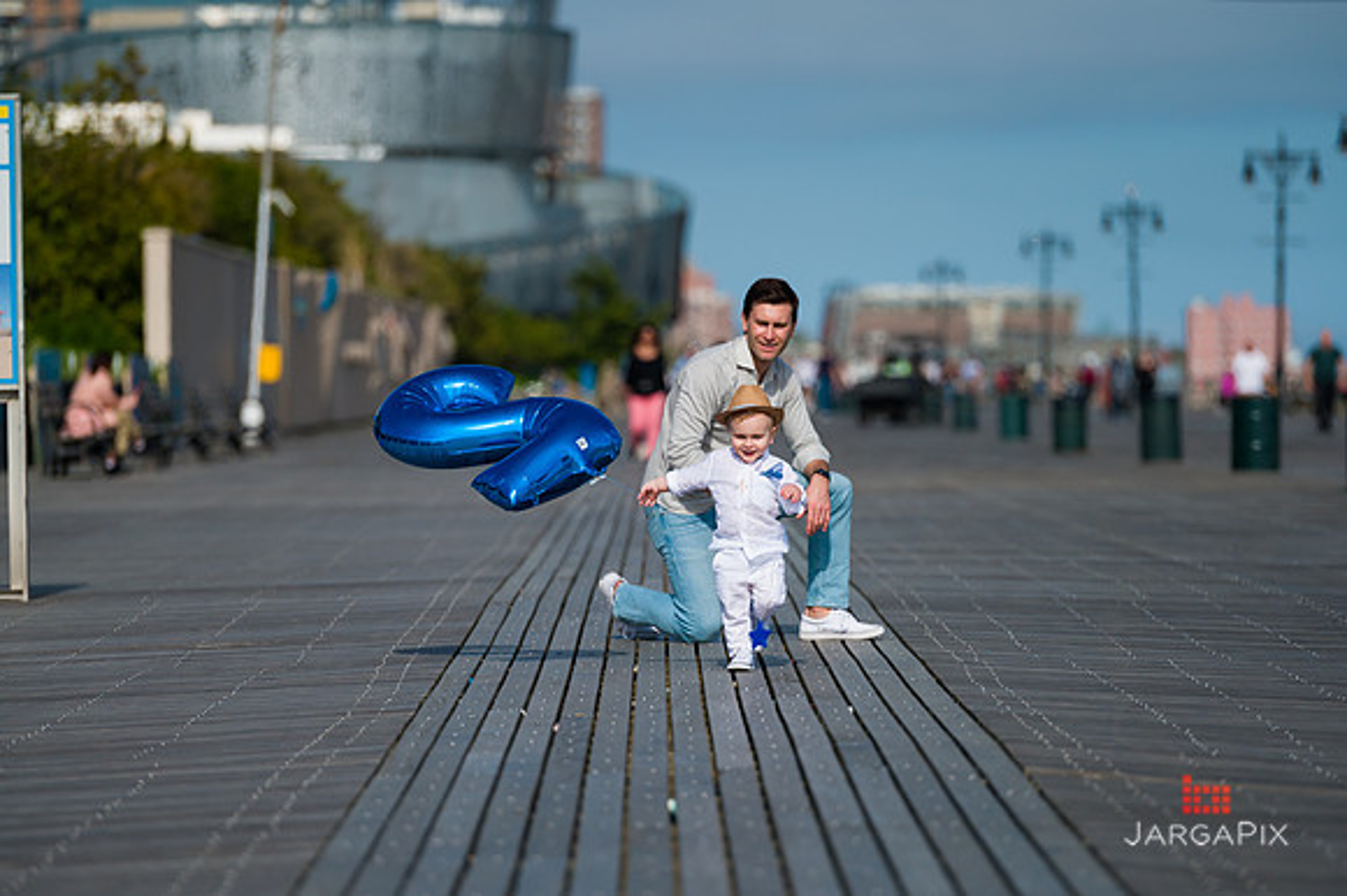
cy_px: 448
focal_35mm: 200
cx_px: 674
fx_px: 7479
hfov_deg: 10.3
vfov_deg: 6.9
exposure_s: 1/6400
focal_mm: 200
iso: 200
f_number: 4
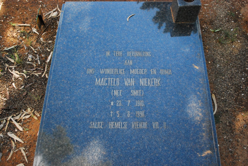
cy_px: 83
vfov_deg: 40.1
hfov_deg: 57.2
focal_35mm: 33
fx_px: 228
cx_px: 124
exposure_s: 1/1600
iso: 1600
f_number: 4
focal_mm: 22
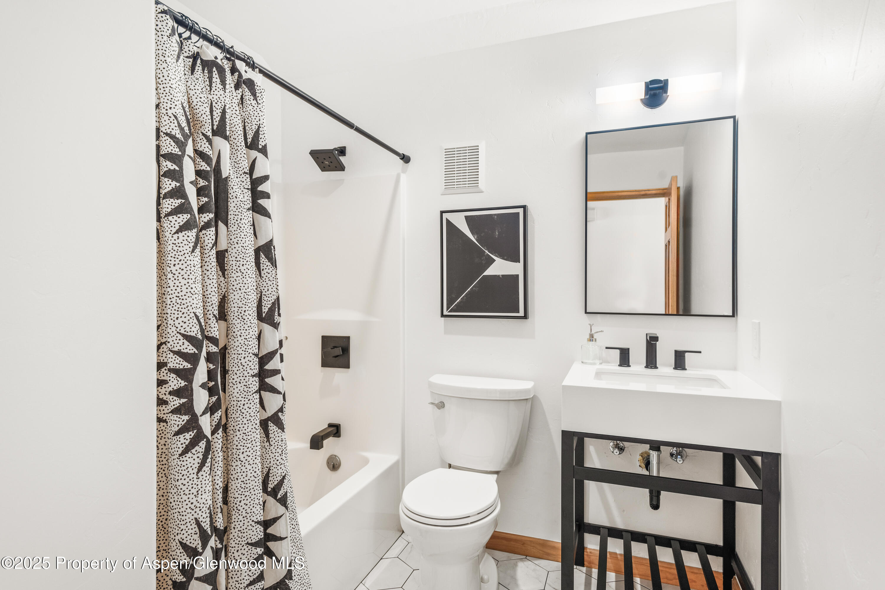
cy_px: 295
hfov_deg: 84.0
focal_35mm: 20
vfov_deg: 62.0
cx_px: 442
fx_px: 492
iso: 400
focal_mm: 20
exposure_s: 1/3
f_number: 7.1
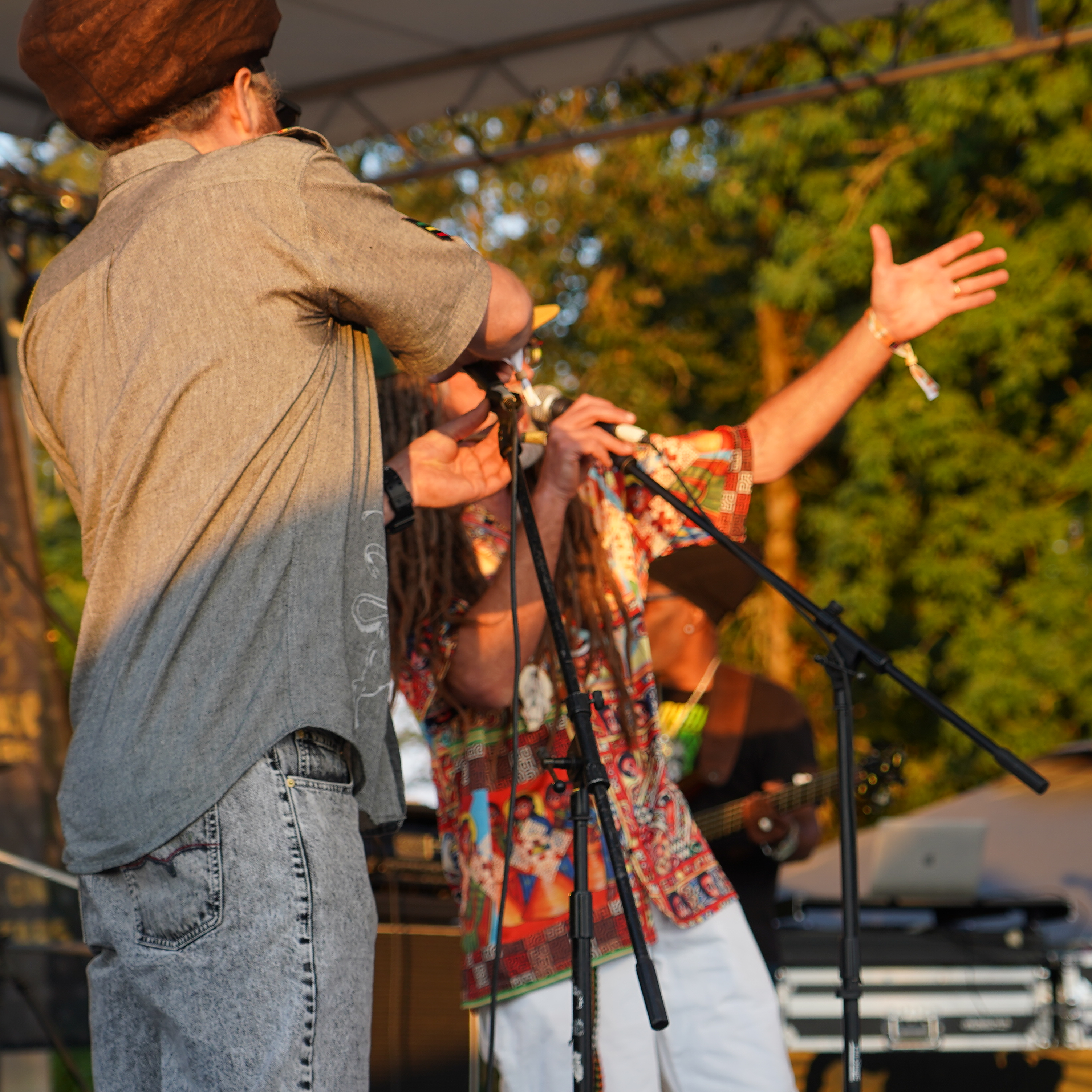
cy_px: 503
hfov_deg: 14.9
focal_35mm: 117
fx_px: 4176
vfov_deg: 14.9
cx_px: 602
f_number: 4
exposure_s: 1/160
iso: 200
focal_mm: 69
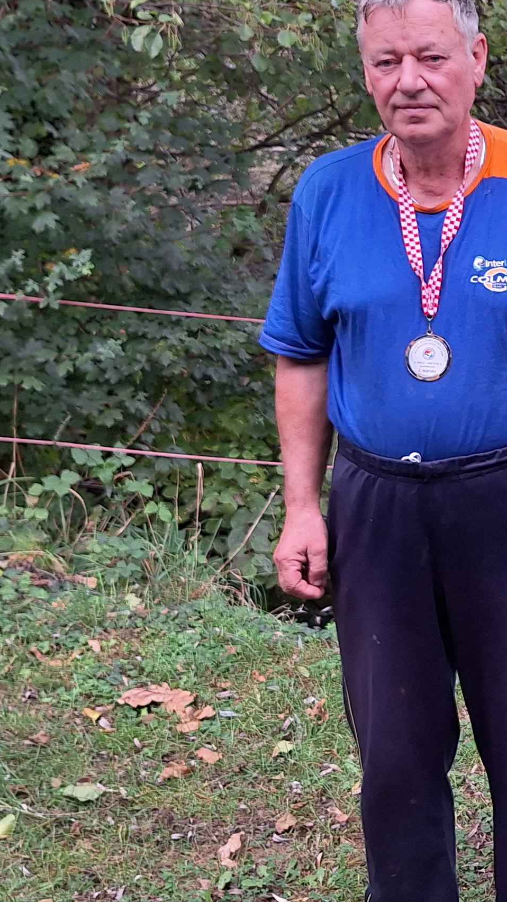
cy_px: 313
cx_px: 700
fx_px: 1435
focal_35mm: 60
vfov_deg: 34.6
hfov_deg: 18.4
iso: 40
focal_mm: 5.54
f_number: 1.8
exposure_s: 1/164
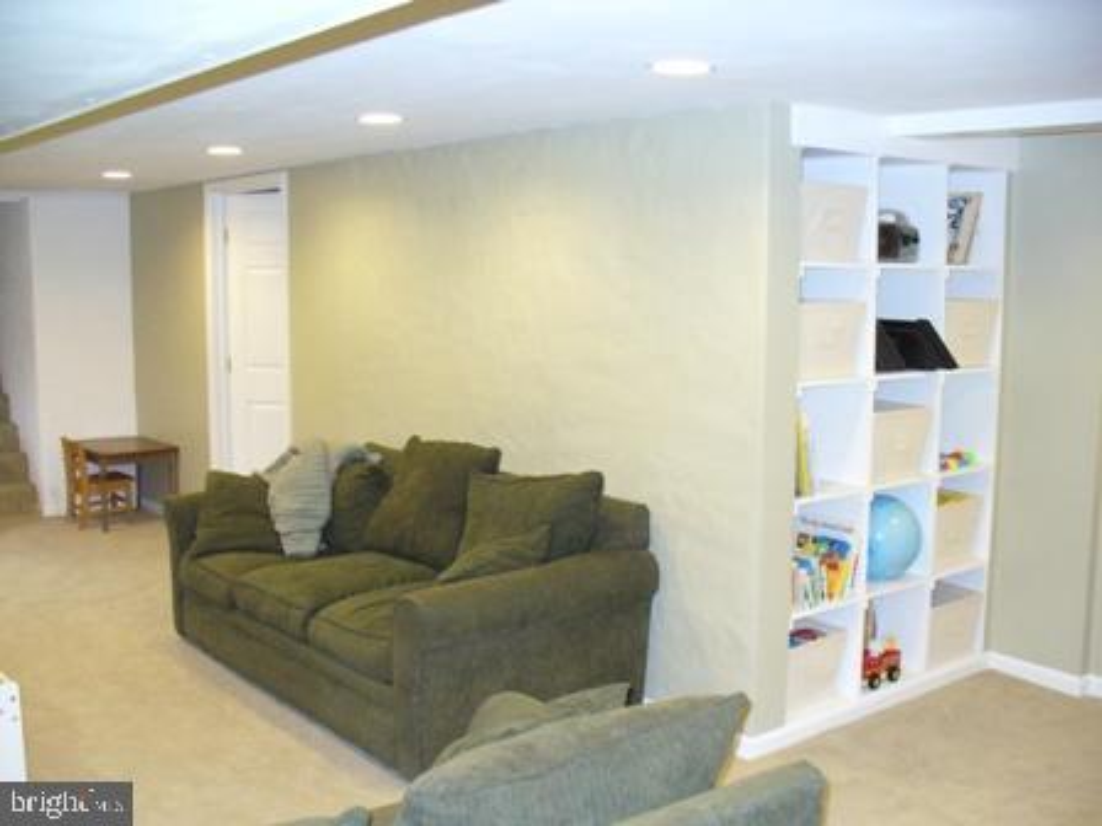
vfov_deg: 38.7
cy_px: 413
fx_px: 1178
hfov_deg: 50.1
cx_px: 551
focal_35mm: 37
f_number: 2.8
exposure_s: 1/30
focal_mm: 6.1
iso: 400
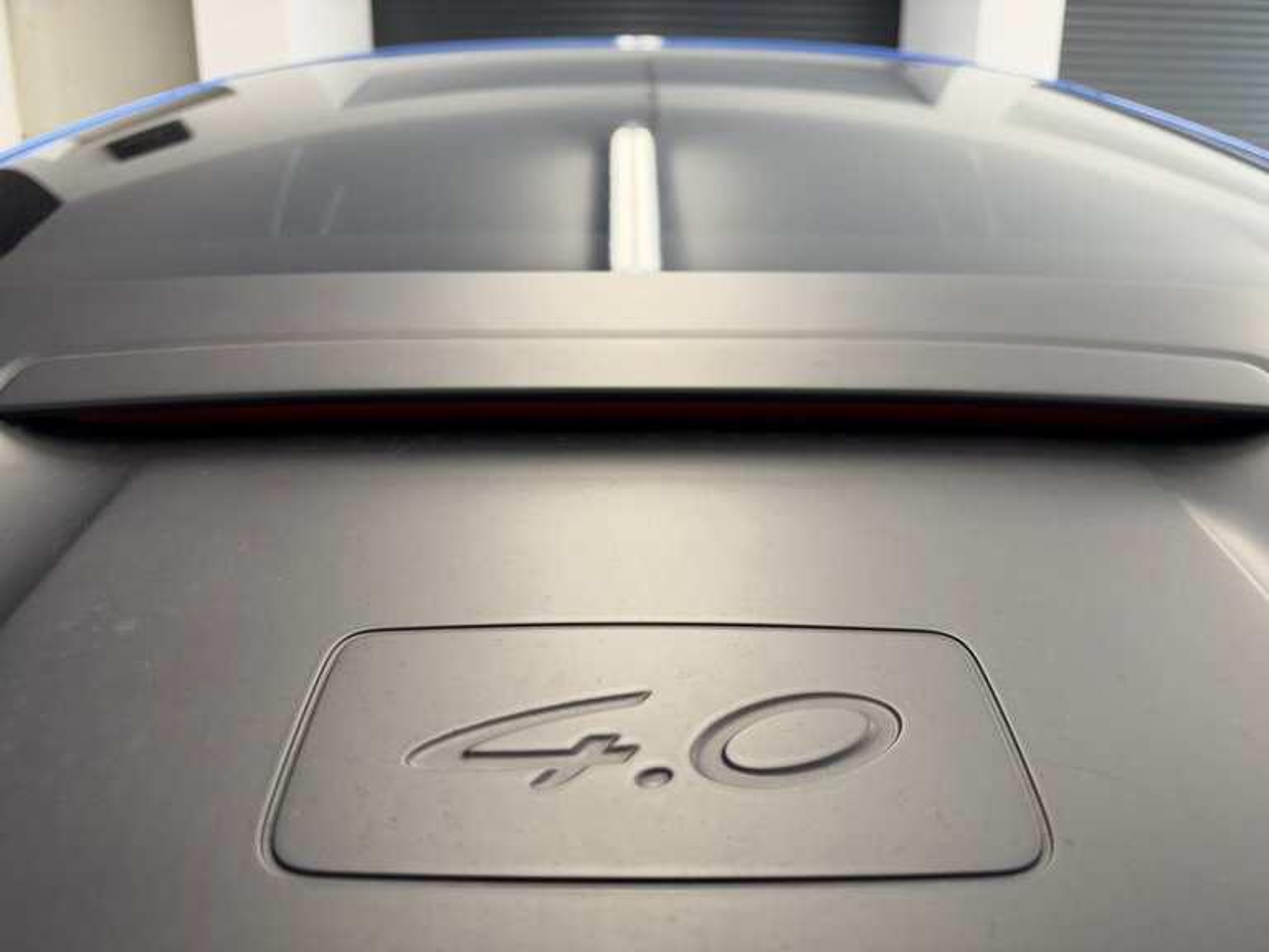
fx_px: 880
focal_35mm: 24
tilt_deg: -15.0
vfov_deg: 56.8
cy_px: 476
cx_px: 634
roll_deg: +0.0
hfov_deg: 71.6
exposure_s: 1/100
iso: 250
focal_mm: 6.93
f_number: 1.8
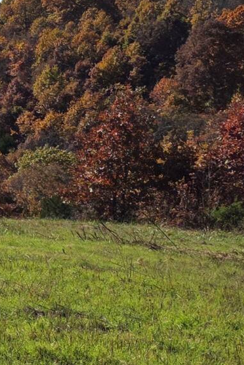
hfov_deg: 10.1
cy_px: 160
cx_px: -247
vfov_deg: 16.4
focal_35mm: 125
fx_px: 1270
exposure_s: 1/10000
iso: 80
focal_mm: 6.3
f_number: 1.7
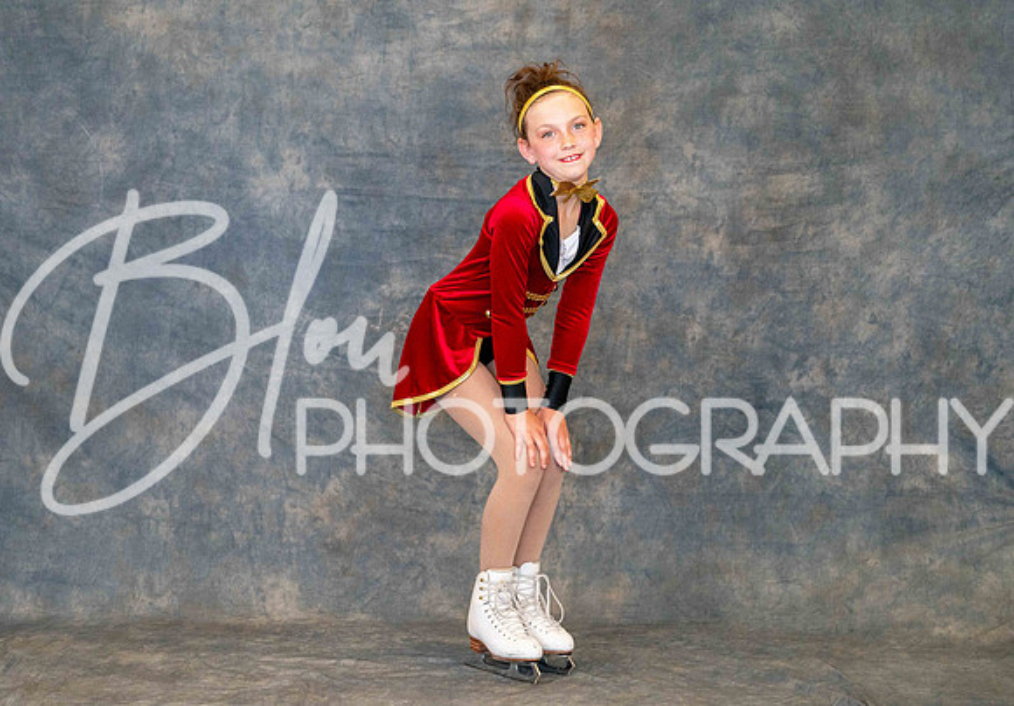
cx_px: 393
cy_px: 292
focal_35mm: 103
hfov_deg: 19.6
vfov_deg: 13.7
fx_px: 2934
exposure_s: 1/160
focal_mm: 85
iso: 3200
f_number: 4
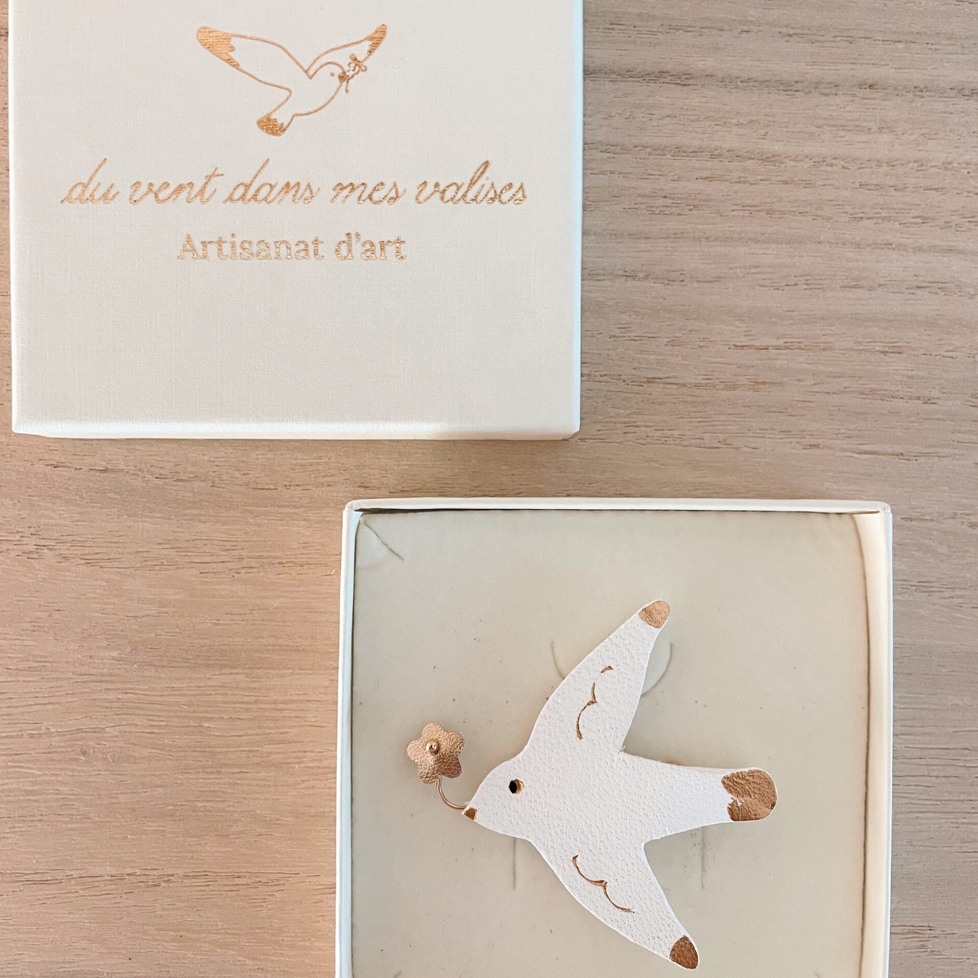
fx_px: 991
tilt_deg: -87.5
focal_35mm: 31
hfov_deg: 52.5
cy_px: 489
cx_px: 493
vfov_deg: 52.5
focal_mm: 4.2
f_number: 1.6
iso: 125
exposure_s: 1/94
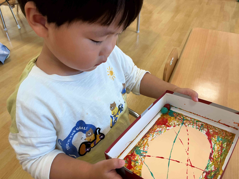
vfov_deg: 48.2
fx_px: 200
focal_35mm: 29
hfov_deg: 61.7
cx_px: 120
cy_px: 90
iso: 25
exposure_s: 1/100
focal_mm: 3
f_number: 1.8
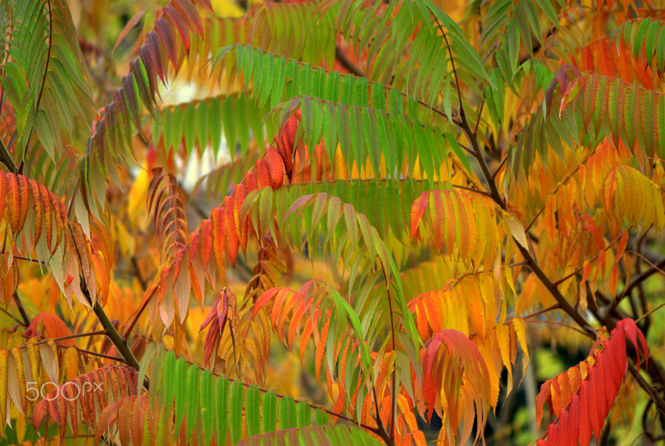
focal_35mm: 183
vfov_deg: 7.5
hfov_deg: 11.2
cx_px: 332
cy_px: 223
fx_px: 3385
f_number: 4.2
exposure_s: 1/125
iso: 200
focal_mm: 122
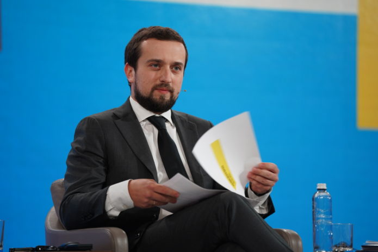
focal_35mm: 187
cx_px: 189
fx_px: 1964
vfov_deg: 7.4
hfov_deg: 11.0
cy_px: 126
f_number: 2.8
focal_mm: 187
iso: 250
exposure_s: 1/100
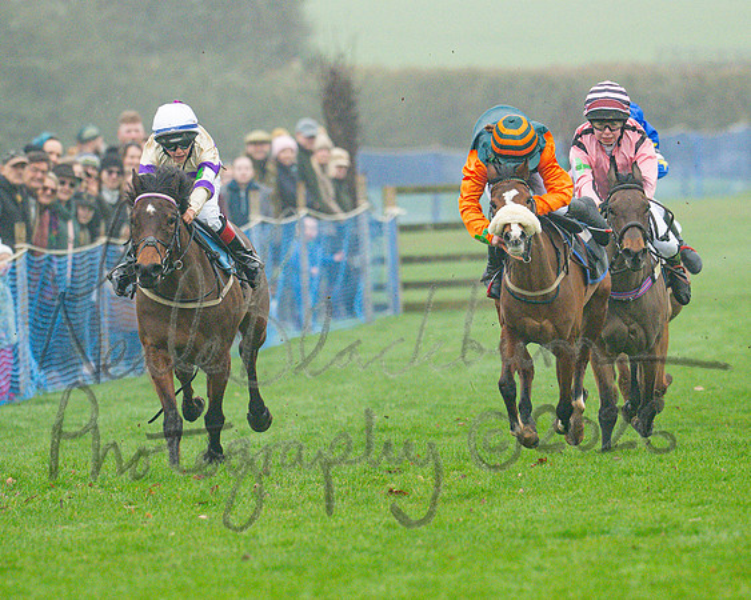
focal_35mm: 863
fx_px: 19183
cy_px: 383
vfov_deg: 1.8
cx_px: 343
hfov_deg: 2.2
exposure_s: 1/1250
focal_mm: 400
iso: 800
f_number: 5
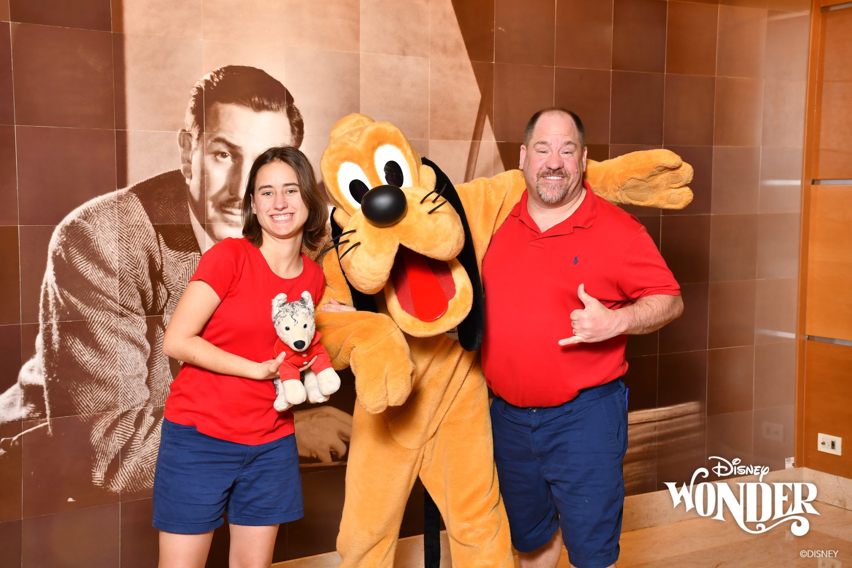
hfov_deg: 38.9
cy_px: 284
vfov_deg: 26.5
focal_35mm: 51
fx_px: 1207
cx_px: 426
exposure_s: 1/125
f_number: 5.6
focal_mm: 34
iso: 640
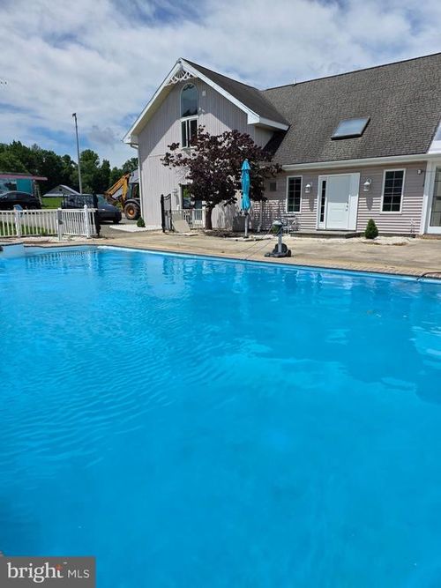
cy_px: 294
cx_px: 220
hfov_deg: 58.9
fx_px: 391
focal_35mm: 23
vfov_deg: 73.9
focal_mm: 6.3
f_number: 1.7
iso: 64
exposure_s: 1/7944
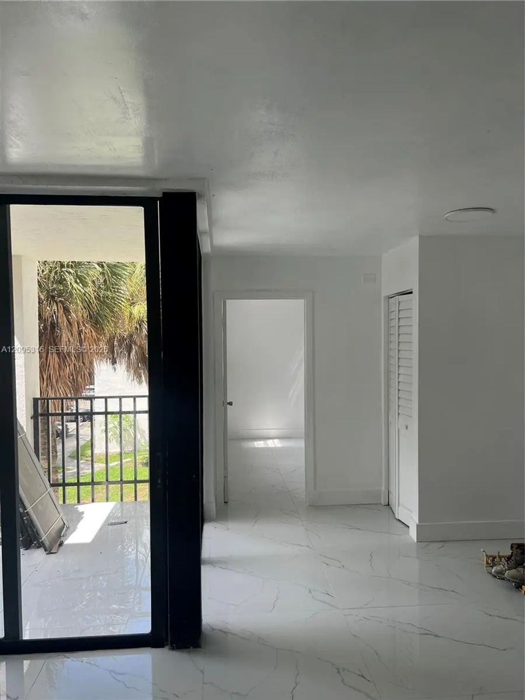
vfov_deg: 67.3
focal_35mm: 26
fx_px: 526
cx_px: 262
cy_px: 350
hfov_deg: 53.1
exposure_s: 1/743
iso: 50
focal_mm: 5.7
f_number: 1.5
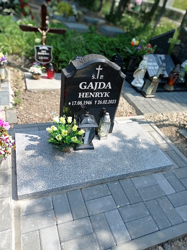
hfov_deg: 49.8
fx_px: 202
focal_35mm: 28
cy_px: 125
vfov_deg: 63.4
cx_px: 94
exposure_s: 1/1626
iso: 102
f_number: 1.79
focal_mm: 4.74
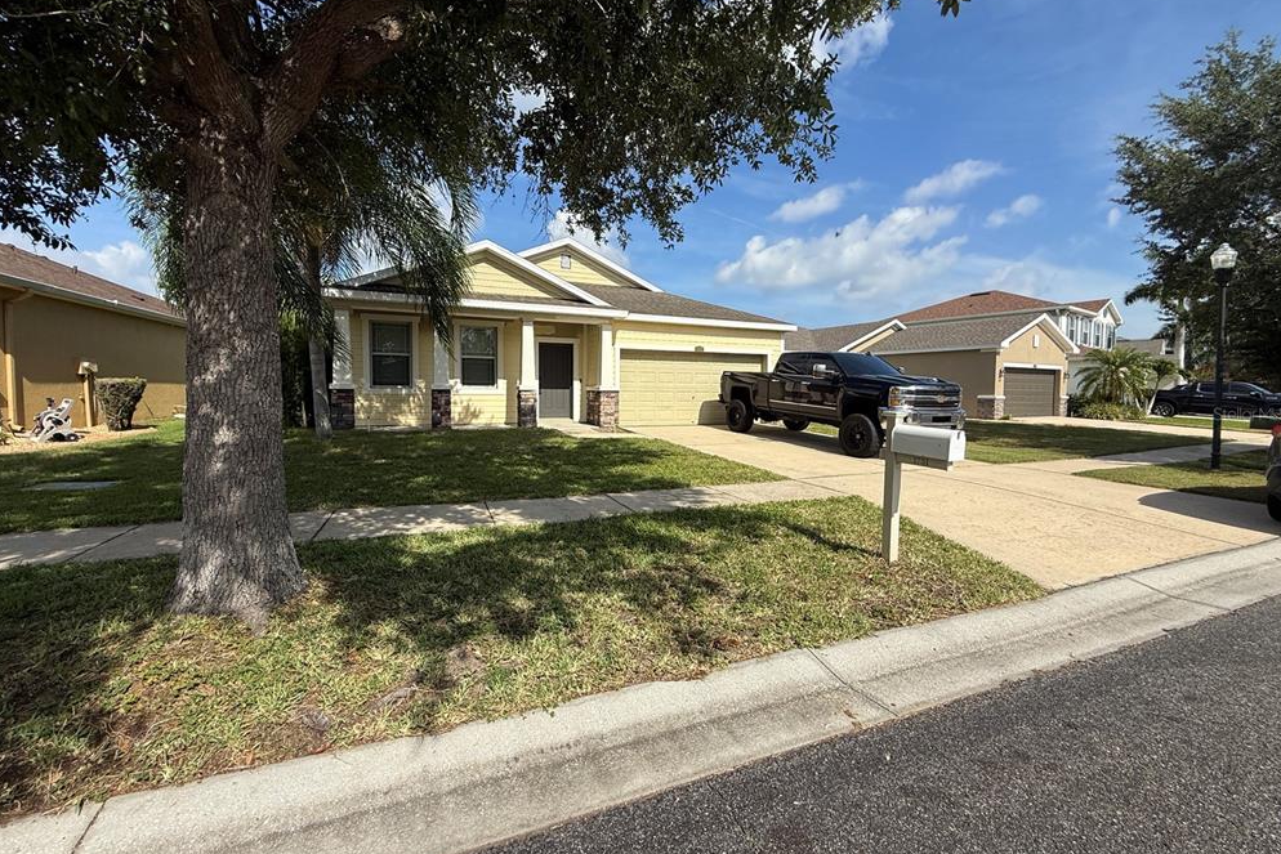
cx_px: 631
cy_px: 413
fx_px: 534
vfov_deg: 77.3
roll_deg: -0.3
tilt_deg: -1.3
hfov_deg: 100.4
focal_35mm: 15
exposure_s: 1/2841
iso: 50
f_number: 2.2
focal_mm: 2.22
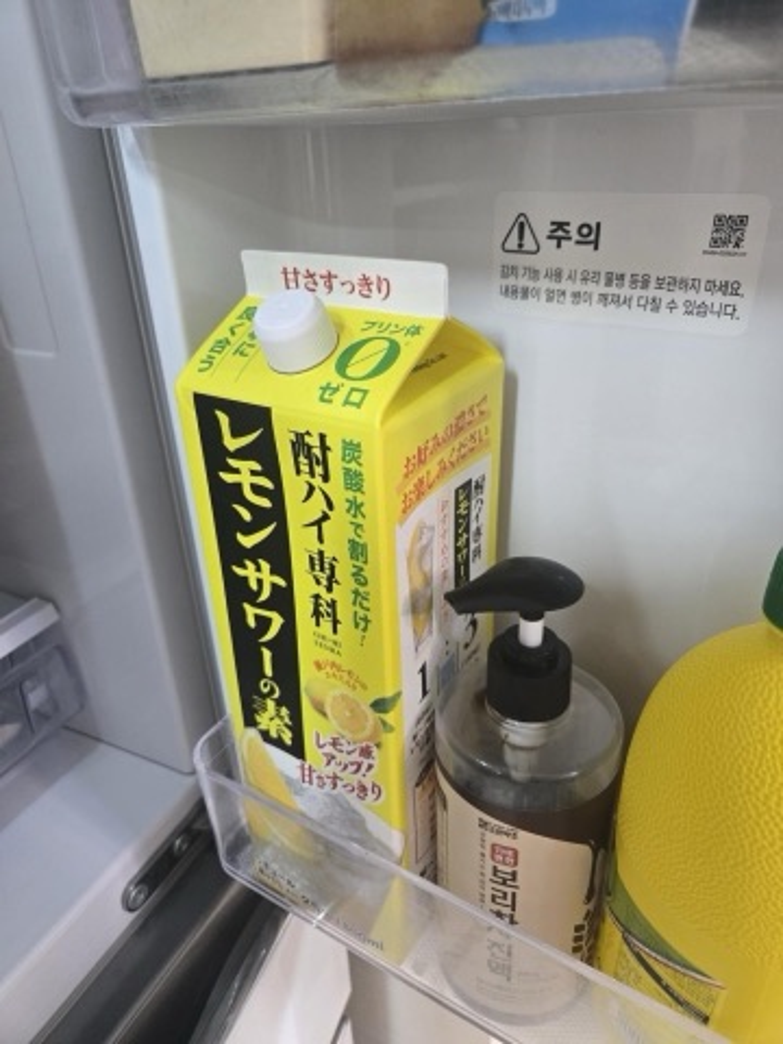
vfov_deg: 73.9
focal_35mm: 23
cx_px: 392
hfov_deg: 58.9
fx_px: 694
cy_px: 522
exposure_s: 1/120
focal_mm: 5.4
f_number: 1.8
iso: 400
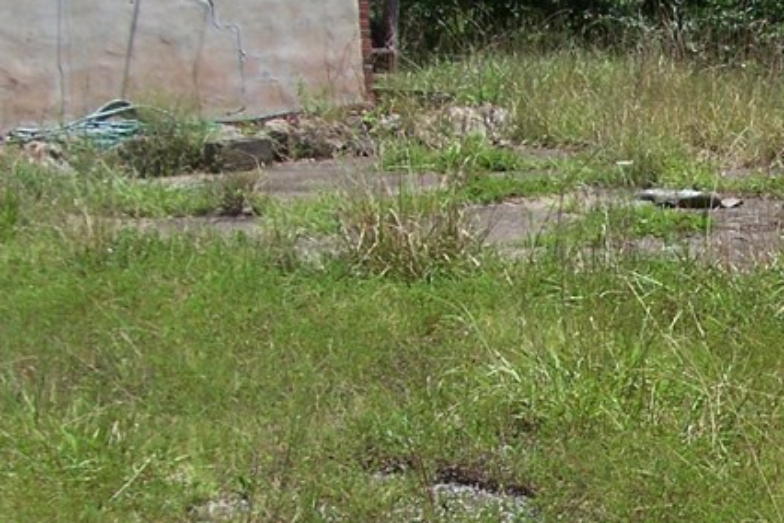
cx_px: 824
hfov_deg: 20.6
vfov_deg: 14.3
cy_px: 460
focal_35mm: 95
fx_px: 2069
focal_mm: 6.3
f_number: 4
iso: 80
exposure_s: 1/500
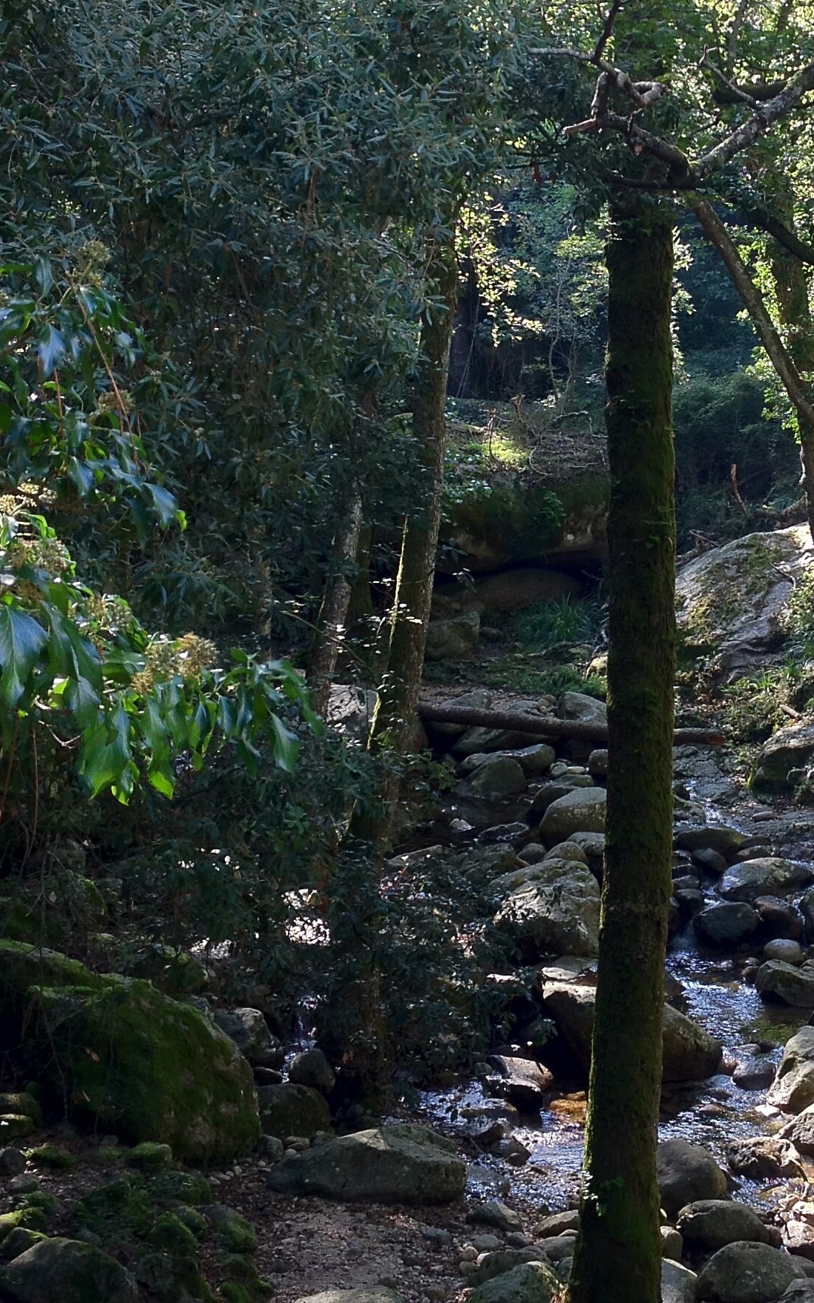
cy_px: 491
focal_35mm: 69
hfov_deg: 18.7
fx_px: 2449
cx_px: 668
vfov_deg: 29.7
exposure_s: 1/60
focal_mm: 4.28
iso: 80
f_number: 2.4
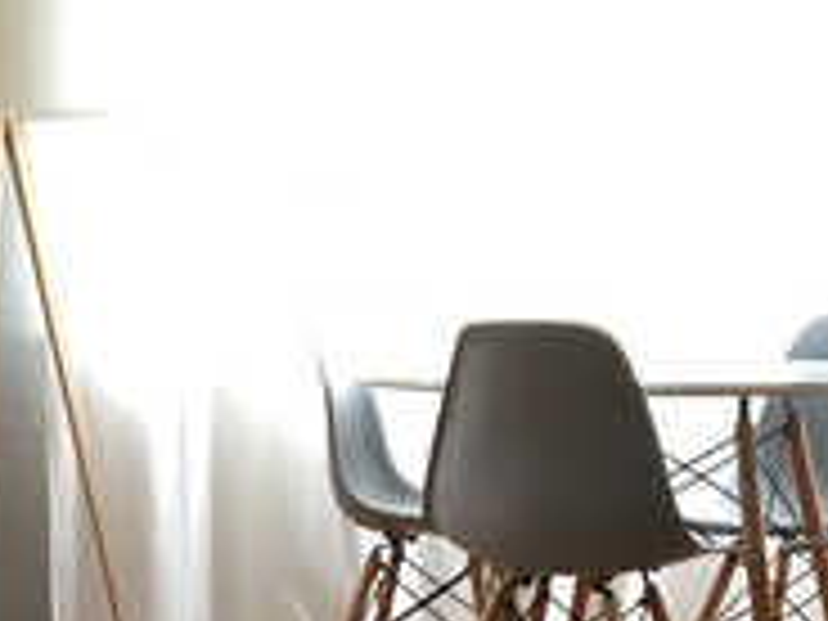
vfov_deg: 13.9
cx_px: -119
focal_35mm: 105
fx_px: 2512
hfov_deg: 17.9
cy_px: 648
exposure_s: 1/30
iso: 80
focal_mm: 4.15
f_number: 2.2
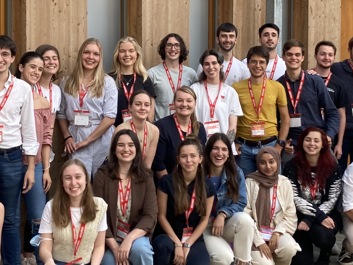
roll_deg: -0.3
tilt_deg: -8.0
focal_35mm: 77
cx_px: 149
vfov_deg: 19.0
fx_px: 785
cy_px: 72
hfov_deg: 25.3
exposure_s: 1/121
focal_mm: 3.99
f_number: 1.8
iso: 32
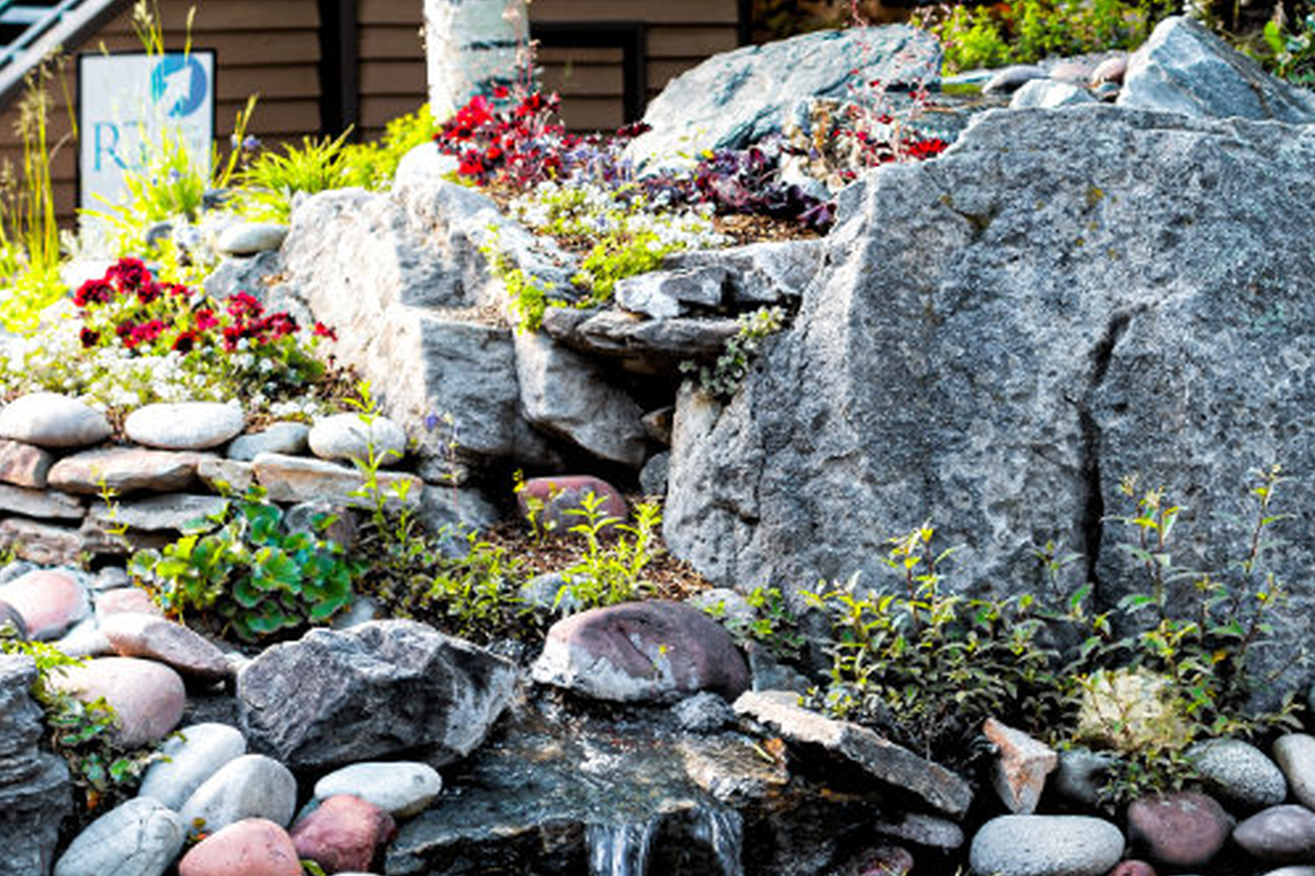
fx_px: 3287
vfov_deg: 15.1
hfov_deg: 22.3
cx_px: 1072
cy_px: 261
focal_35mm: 90
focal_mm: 35
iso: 125
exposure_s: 1/100
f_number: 2
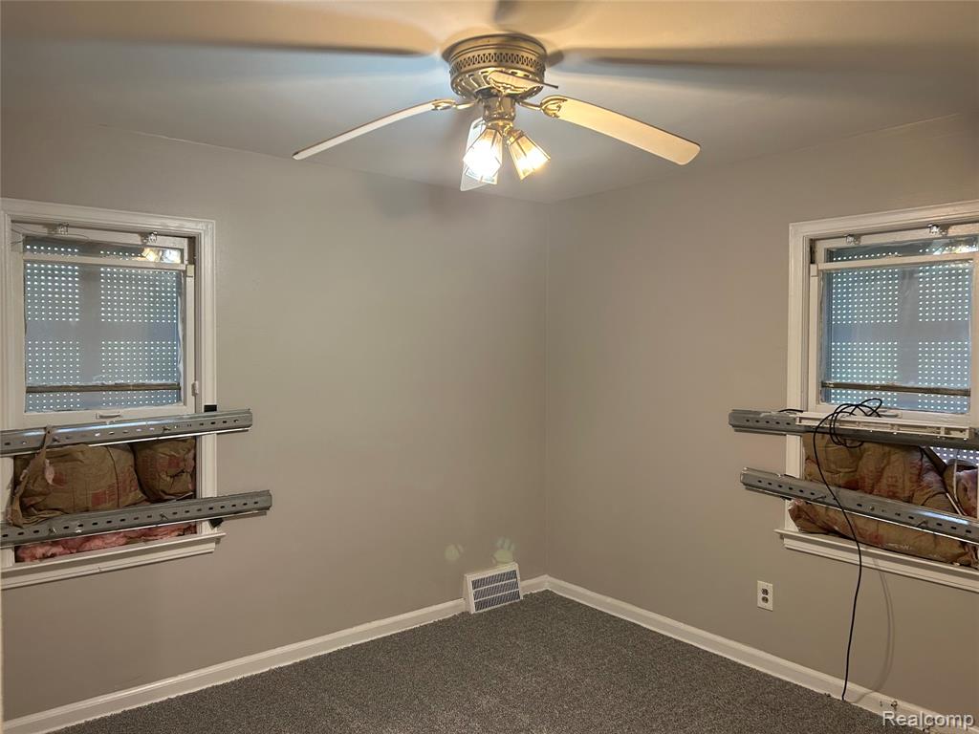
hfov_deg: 67.3
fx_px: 735
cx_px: 490
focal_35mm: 26
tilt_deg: +0.6
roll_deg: +0.2
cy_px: 367
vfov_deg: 53.1
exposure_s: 1/60
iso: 100
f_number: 1.5
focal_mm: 5.7
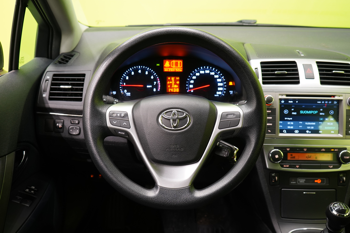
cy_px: 116
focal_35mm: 35
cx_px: 175
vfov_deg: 37.9
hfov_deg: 54.4
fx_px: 340
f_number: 5
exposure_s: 1/20
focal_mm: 35
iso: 1250
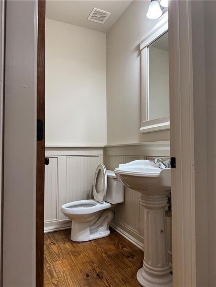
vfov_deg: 71.6
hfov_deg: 56.8
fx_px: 200
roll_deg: +0.3
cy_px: 144
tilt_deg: +1.5
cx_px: 108
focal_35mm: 24
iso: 160
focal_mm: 6.76
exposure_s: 1/120
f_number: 1.78
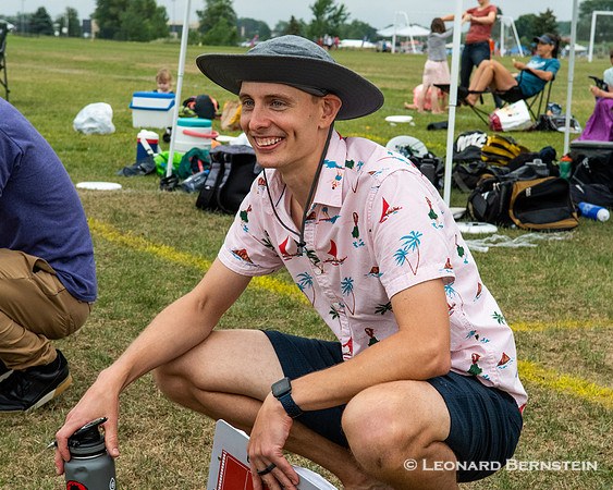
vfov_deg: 16.5
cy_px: 245
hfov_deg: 20.6
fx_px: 1686
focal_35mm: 93
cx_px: 314
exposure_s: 1/1000
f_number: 8
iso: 1600
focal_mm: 55
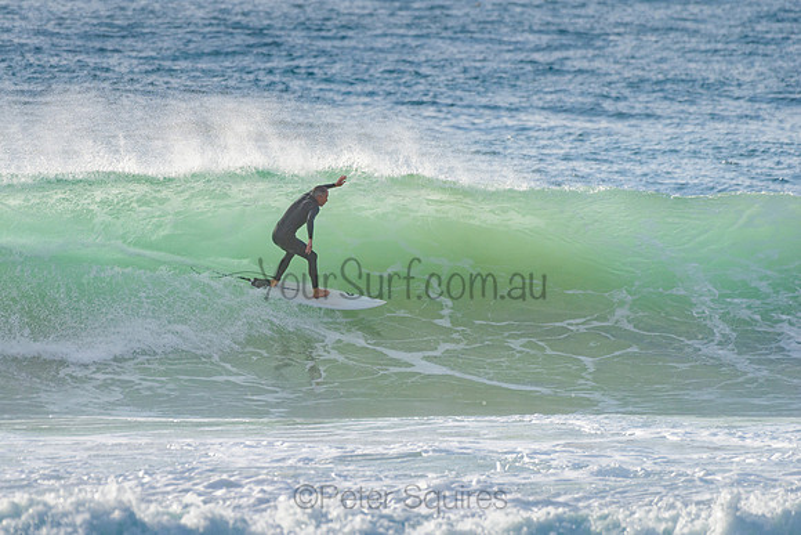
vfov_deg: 2.2
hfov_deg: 3.4
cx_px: 313
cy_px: 258
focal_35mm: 612
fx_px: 13626
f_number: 5.6
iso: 280
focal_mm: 500
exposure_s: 1/2000
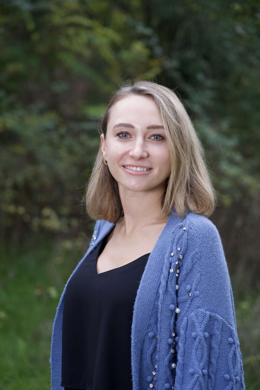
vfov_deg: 19.5
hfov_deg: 13.0
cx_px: 130
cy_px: 195
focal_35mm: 105
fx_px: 1137
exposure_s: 1/200
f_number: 4
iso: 800
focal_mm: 105
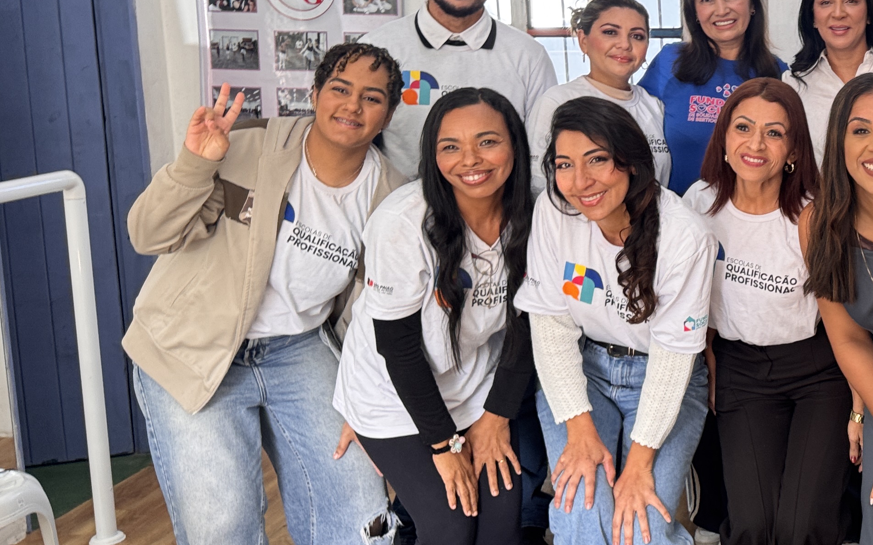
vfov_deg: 23.9
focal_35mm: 54
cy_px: 197
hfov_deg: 33.4
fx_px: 1285
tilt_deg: -9.4
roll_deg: +0.8
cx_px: 926
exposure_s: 1/60
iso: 160
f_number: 1.78
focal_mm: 6.76
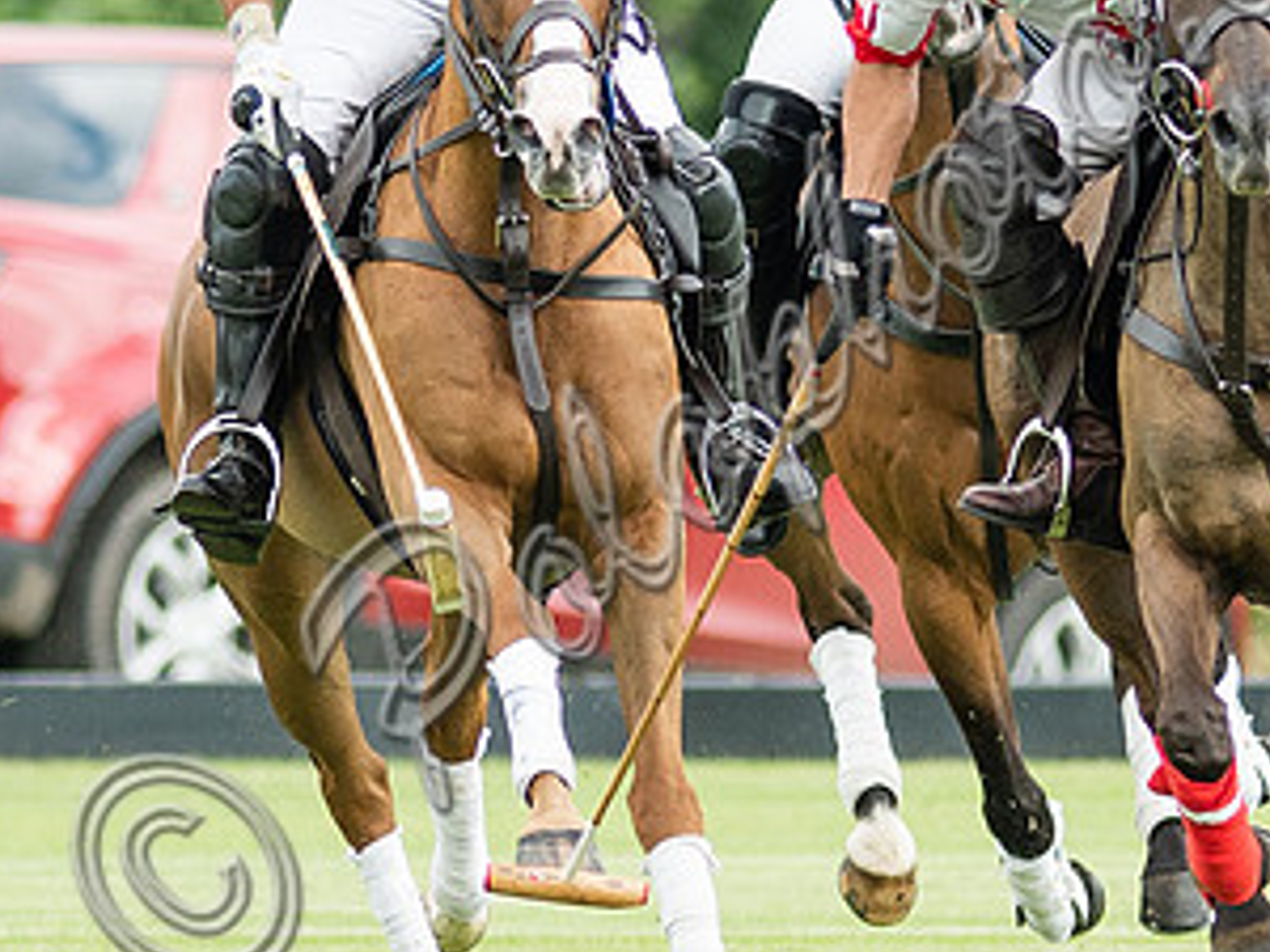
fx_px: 69267
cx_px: 1089
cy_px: 33
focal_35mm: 1888
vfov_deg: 0.8
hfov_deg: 1.1
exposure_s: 1/1600
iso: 250
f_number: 2.8
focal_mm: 300
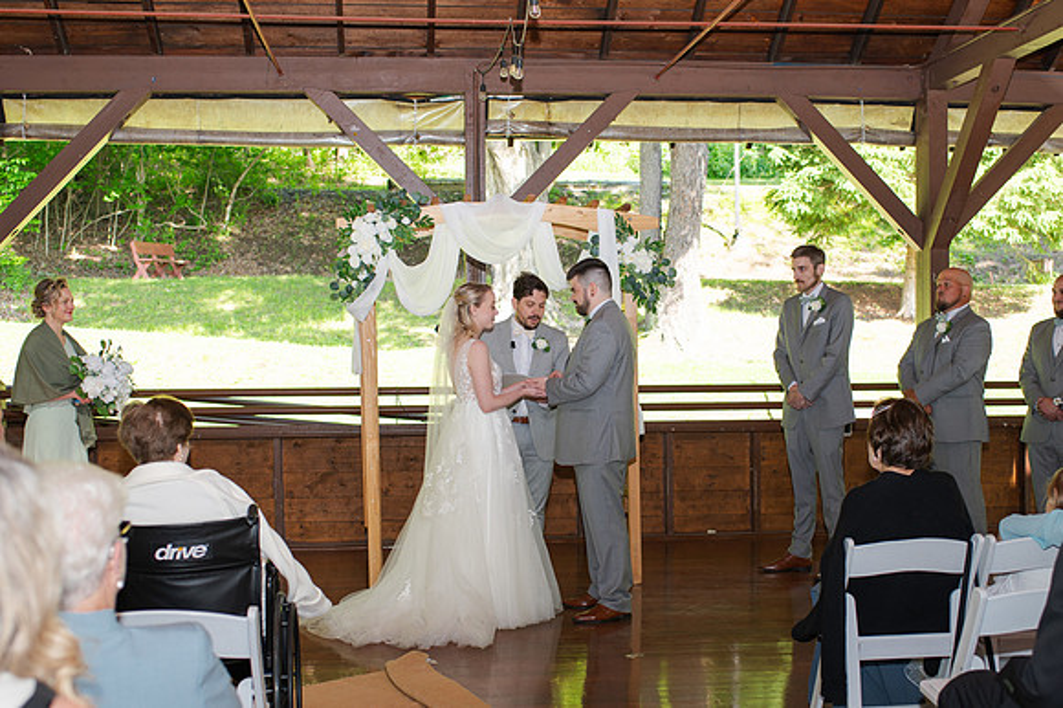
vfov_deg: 28.2
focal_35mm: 48
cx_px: 559
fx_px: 1405
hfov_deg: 41.4
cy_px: 408
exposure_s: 1/200
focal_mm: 35
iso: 100
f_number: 3.2
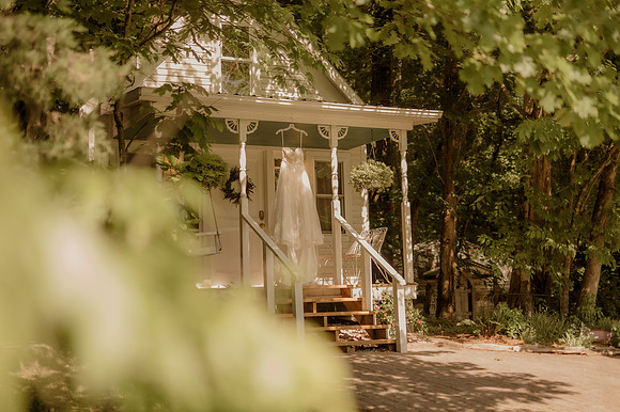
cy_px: 207
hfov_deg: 37.4
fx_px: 915
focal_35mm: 53
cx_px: 326
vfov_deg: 25.4
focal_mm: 50
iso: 250
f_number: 1.4
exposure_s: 1/2500
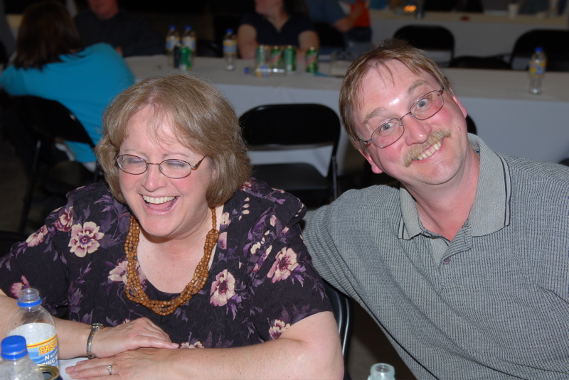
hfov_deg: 36.8
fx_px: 854
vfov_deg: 25.1
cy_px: 190
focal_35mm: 54
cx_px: 284
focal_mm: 36
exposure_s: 1/60
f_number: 4
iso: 100
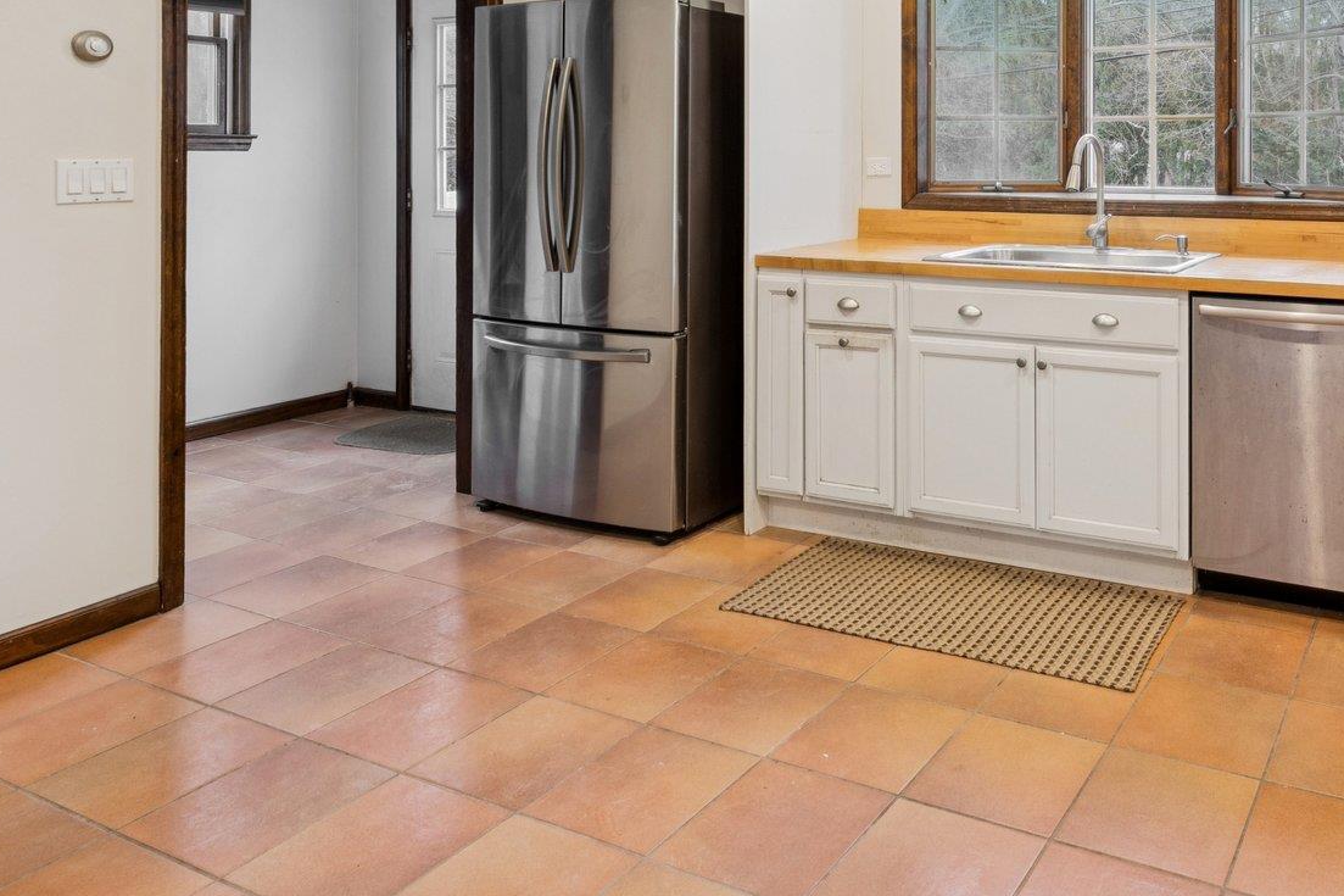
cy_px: 148
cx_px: 1053
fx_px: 970
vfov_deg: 46.3
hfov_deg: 64.0
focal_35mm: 26
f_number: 7.1
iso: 500
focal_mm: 14
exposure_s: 1/25
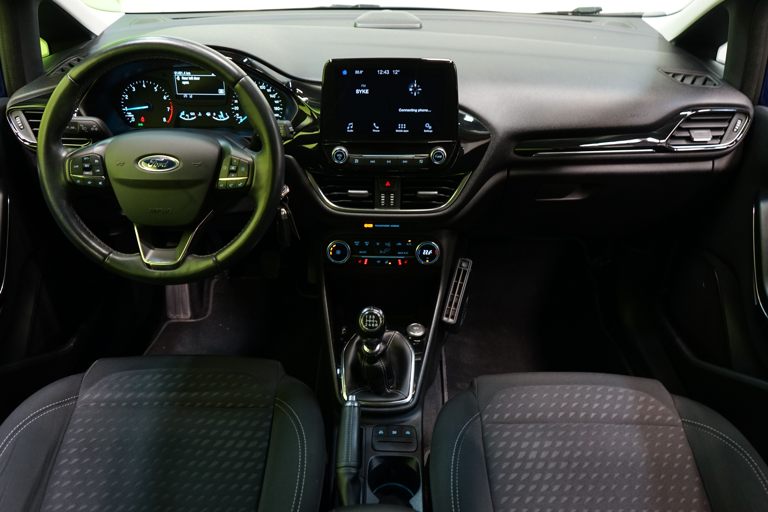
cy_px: 251
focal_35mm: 29
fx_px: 619
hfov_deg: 63.6
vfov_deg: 45.0
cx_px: 371
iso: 1000
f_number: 3.5
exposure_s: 1/30
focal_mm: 28
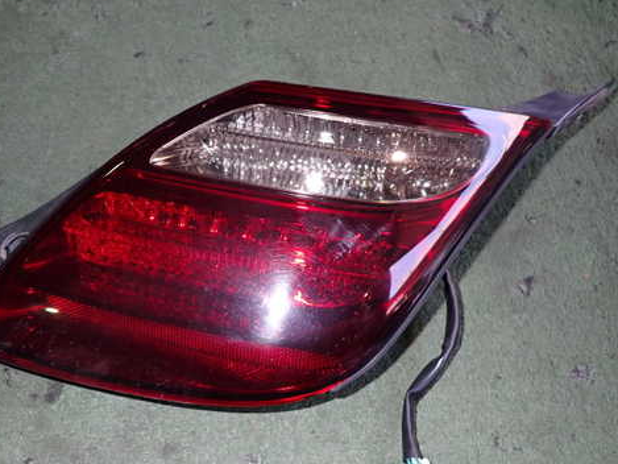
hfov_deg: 56.7
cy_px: 265
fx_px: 571
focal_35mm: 32
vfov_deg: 44.1
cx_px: 275
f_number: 5.6
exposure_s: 1/30
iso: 250
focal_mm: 4.5
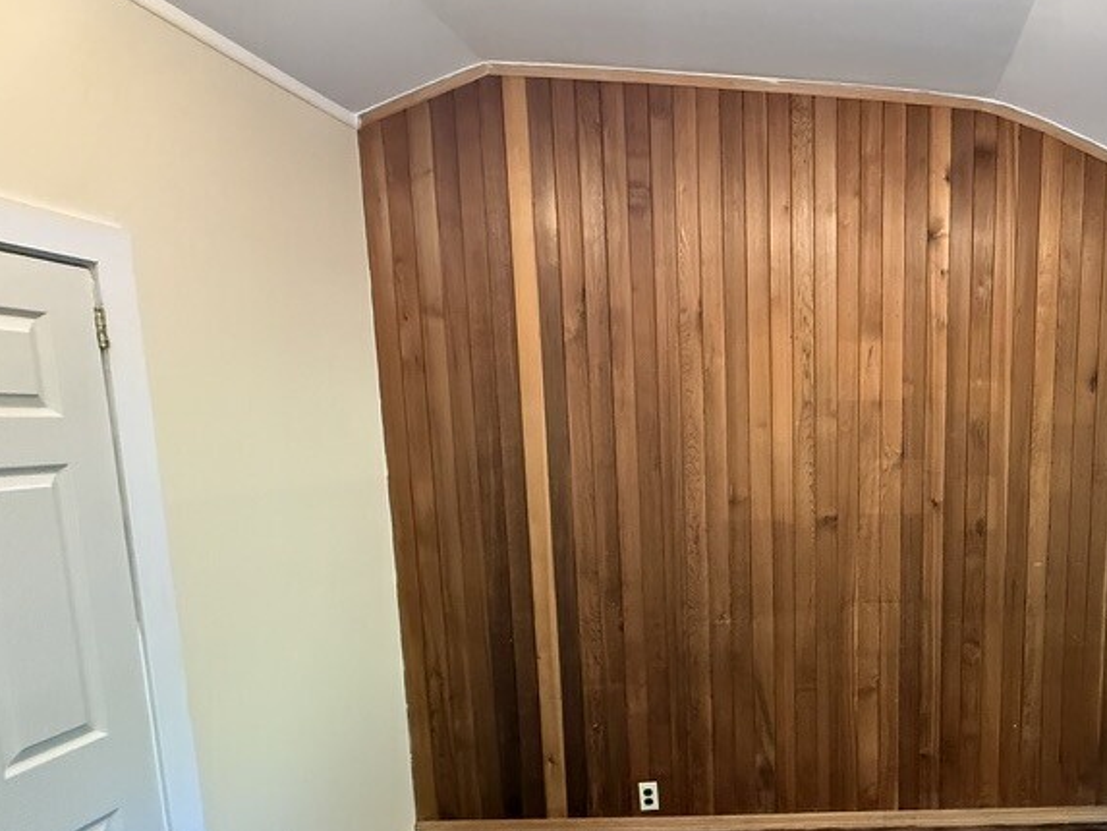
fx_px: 800
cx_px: 885
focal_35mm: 25
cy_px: 535
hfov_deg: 63.4
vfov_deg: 54.1
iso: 1000
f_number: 2.2
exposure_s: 1/60
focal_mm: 2.22
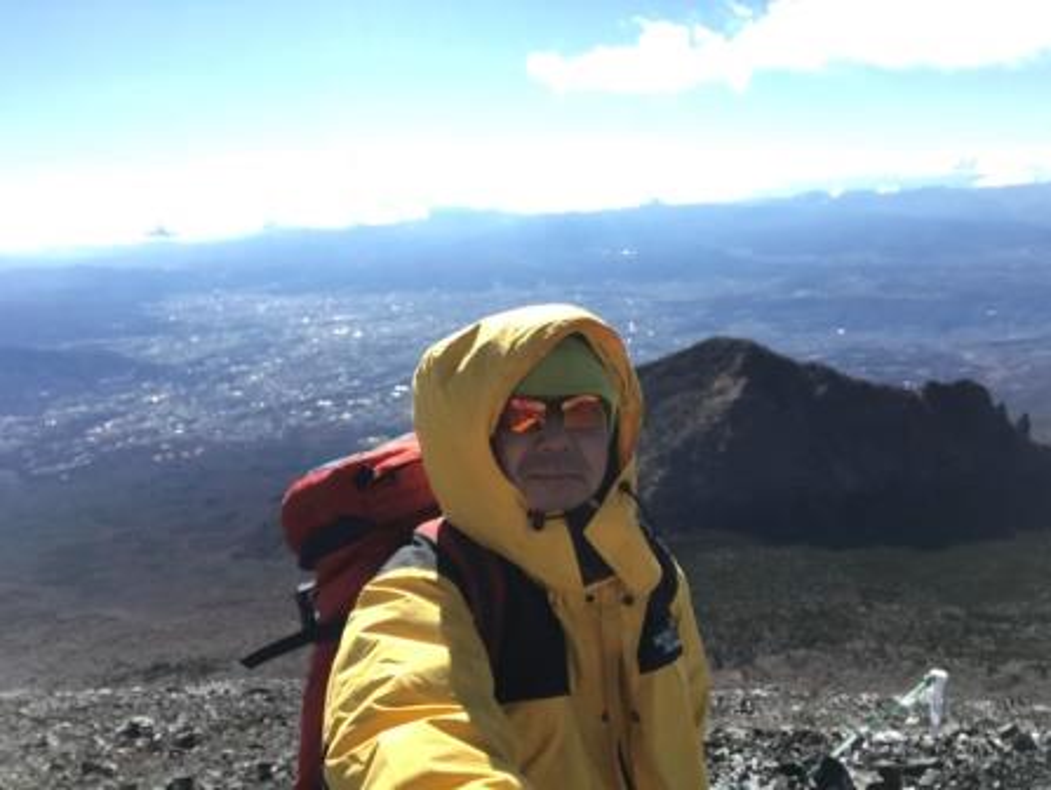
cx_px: 526
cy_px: 395
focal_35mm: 32
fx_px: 972
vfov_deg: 44.2
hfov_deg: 56.8
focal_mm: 2.87
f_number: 2.2
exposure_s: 1/1011
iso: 25
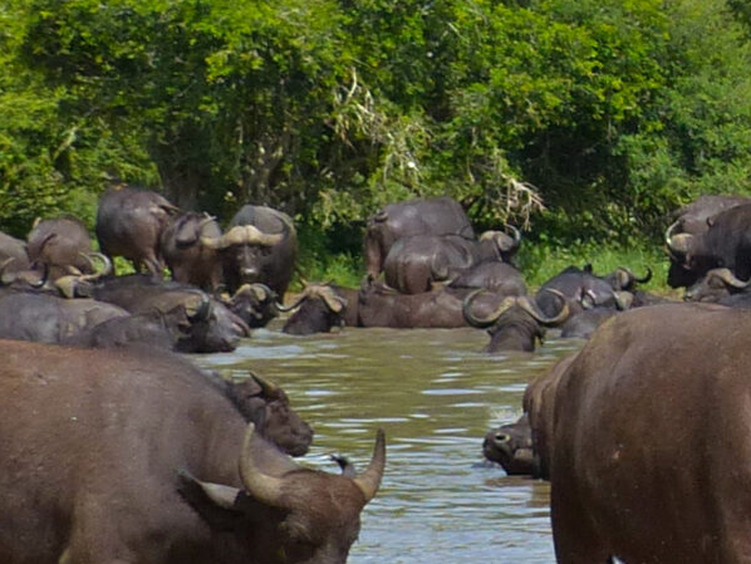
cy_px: 393
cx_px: 938
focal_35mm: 316
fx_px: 6858
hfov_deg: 6.2
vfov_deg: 4.7
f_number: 2.8
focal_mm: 11.4
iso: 100
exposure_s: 1/2000
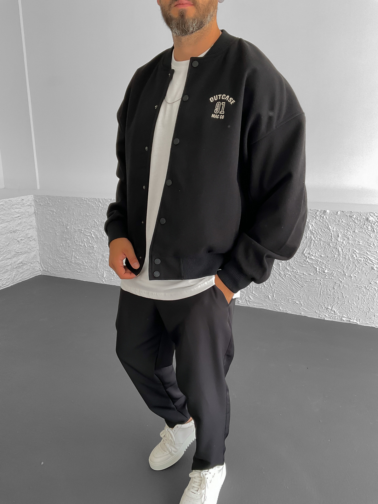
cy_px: 252
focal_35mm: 29
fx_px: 422
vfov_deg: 61.7
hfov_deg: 48.2
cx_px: 189
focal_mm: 3
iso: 50
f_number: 1.8
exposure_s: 1/120
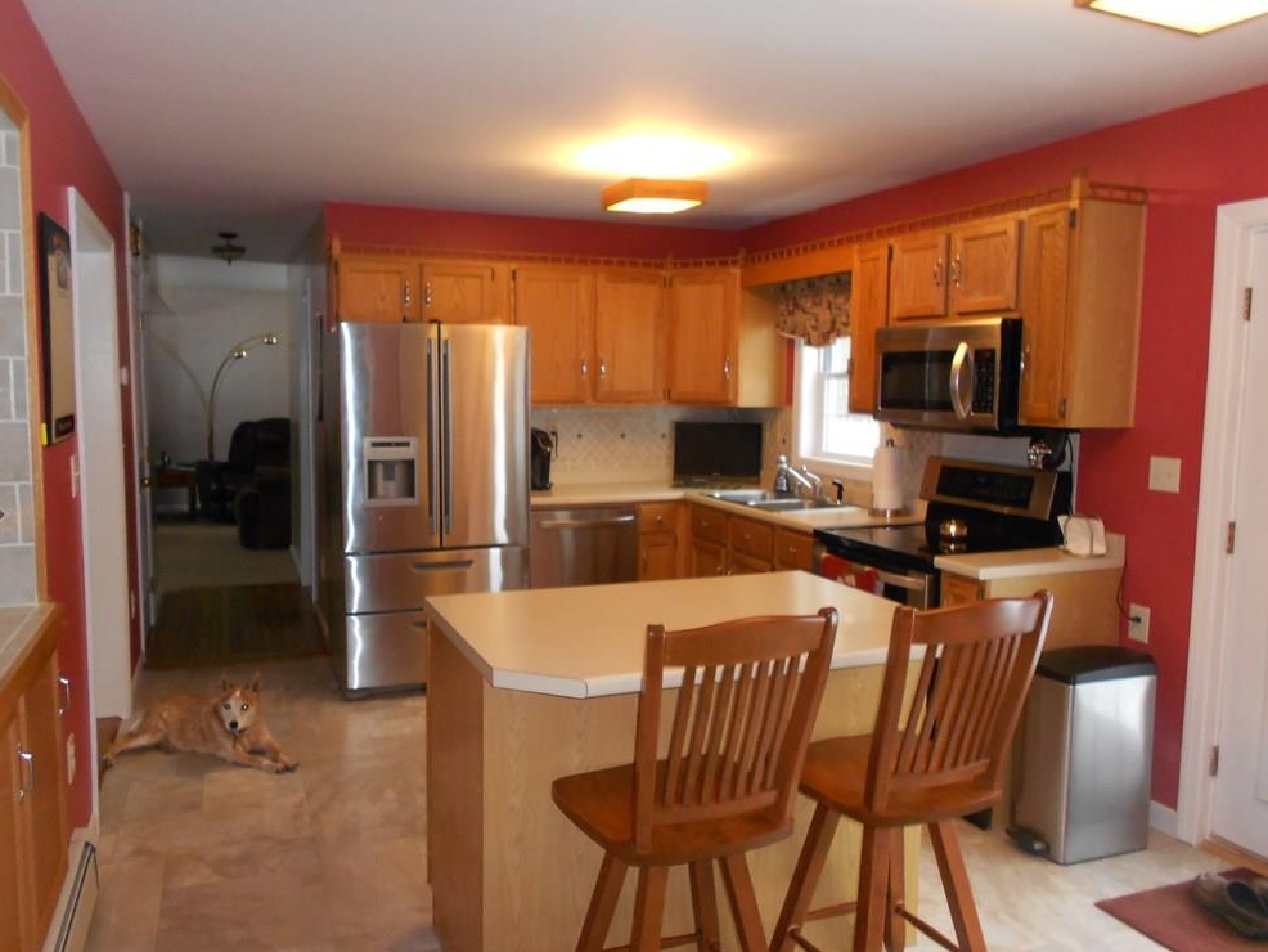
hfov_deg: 65.3
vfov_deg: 51.4
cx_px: 621
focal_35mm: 27
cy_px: 463
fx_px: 989
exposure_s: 1/25
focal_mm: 4.6
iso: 200
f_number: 3.2
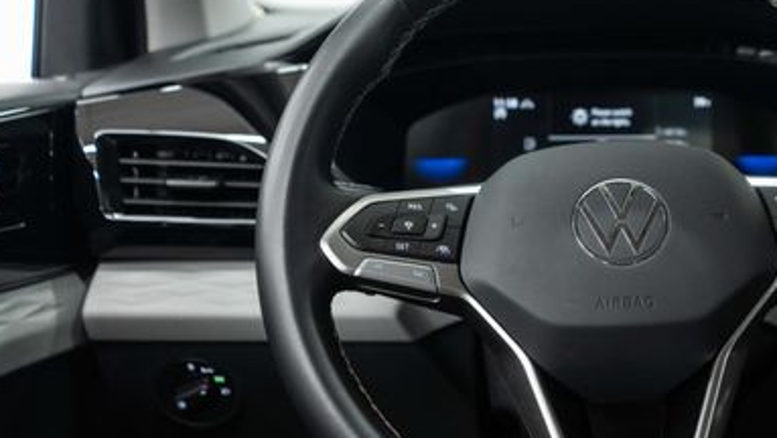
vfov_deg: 24.5
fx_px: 1010
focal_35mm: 49
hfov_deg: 40.4
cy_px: 226
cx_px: 621
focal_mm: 28
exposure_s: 1/50
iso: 800
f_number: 3.2
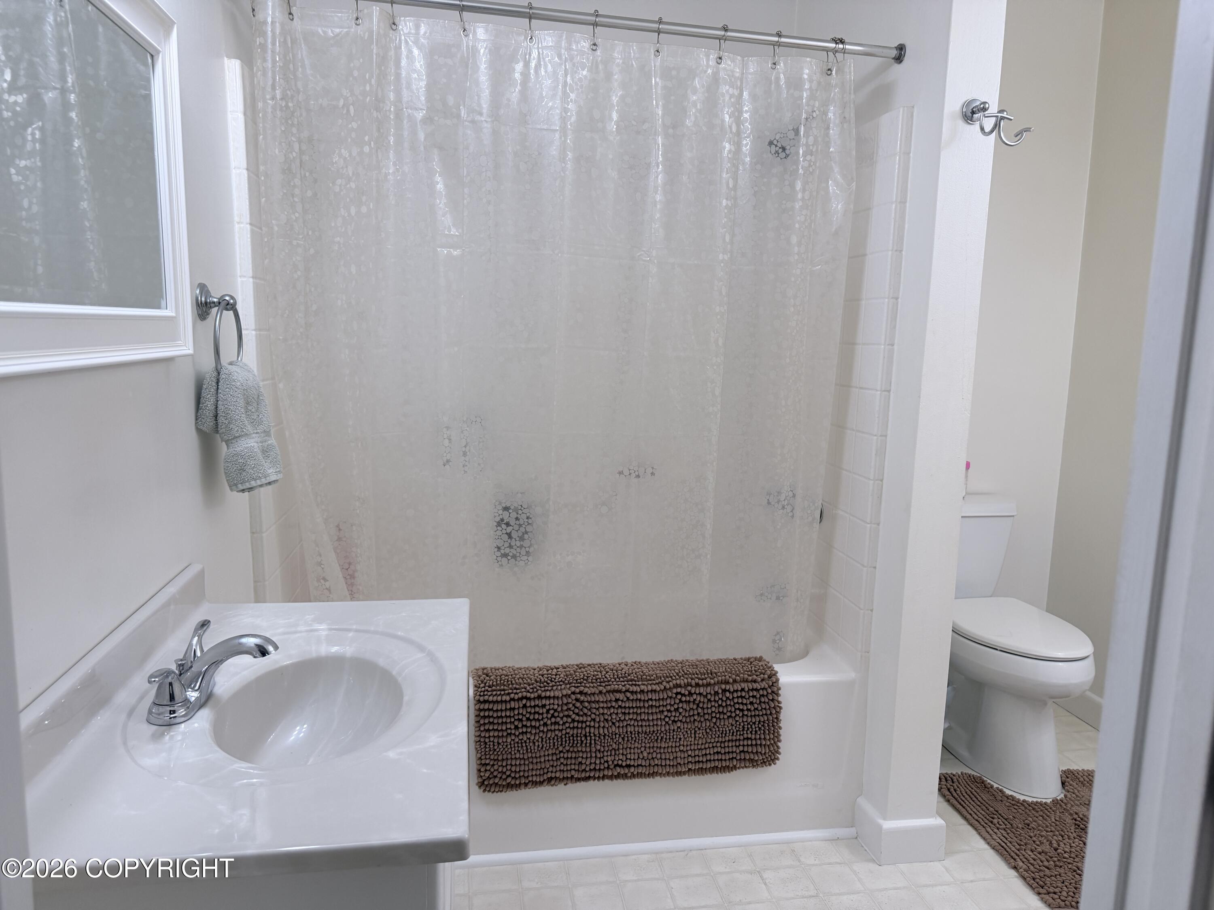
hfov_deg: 71.6
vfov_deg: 56.8
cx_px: 607
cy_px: 455
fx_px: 842
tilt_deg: -7.9
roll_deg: -0.8
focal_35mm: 24
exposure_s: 1/120
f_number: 1.78
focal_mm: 6.76
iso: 160
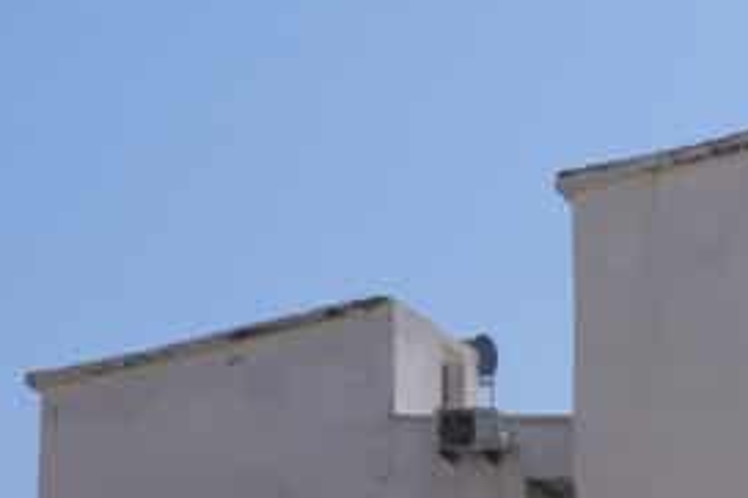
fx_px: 2658
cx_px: 1796
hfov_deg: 12.5
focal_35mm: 128
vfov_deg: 9.9
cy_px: 1011
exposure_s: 1/320
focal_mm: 17
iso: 100
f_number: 10
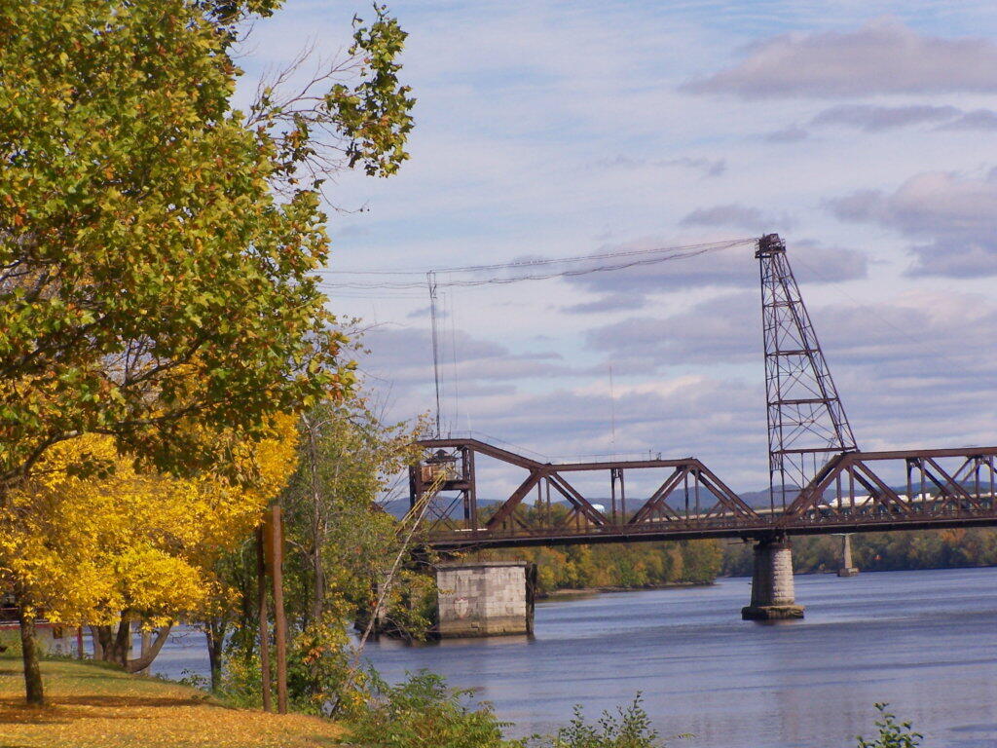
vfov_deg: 9.3
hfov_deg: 12.4
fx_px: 4579
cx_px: 498
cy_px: 374
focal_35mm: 159
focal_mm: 26.4
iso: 80
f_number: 6.3
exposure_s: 1/500
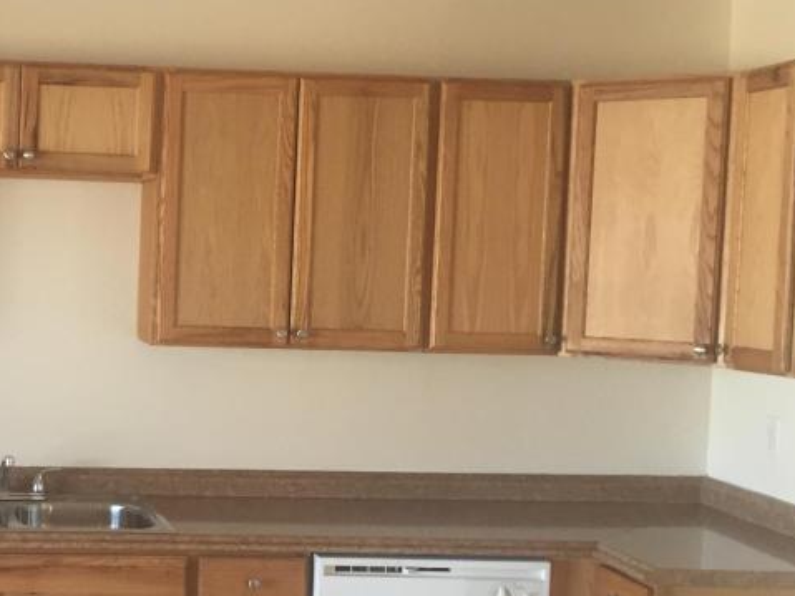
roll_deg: -2.1
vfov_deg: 23.6
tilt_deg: -1.6
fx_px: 1424
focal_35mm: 62
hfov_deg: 29.4
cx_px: 23
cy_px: 330
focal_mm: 4.15
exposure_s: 1/30
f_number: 2.2
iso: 32
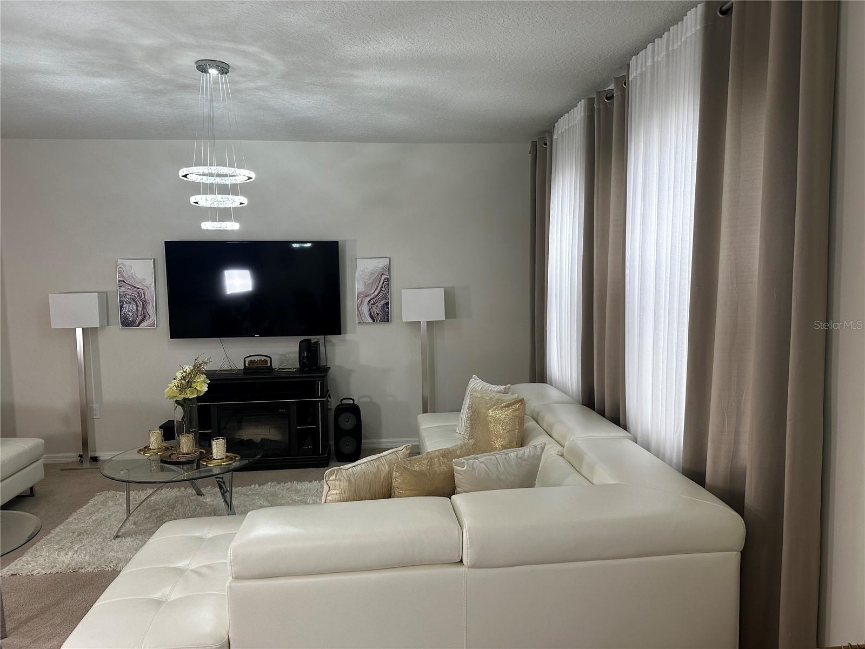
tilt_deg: -2.3
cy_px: 324
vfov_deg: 56.8
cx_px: 432
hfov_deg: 71.6
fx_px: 600
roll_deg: +0.1
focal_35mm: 24
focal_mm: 6.86
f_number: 1.78
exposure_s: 1/120
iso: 160
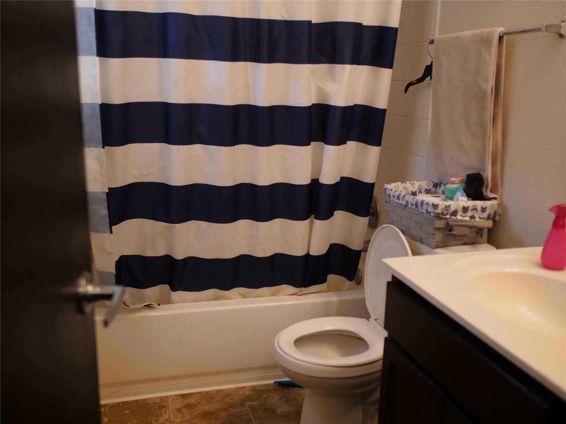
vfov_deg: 44.2
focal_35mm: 32
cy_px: 212
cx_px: 283
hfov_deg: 56.8
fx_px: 523
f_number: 1.4
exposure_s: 1/60
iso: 320
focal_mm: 16
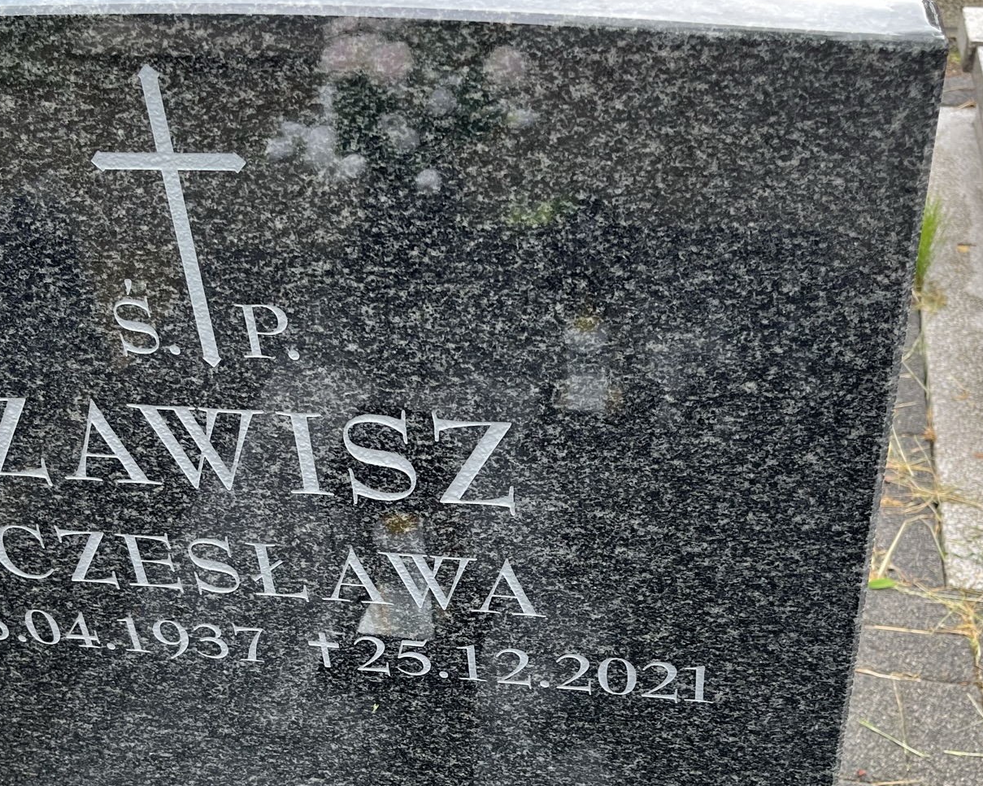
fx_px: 1251
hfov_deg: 42.9
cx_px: 469
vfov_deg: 34.6
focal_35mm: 43
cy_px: 526
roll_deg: +4.5
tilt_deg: -38.5
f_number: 1.6
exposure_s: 1/222
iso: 50
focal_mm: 5.1
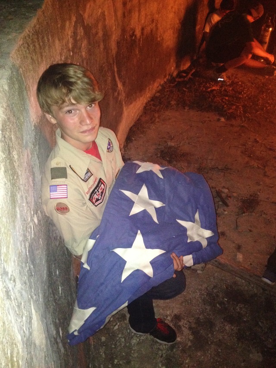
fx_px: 372
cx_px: 138
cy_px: 184
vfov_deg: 52.6
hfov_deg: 40.7
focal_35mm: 35
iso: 400
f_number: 2.4
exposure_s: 1/16
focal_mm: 4.28
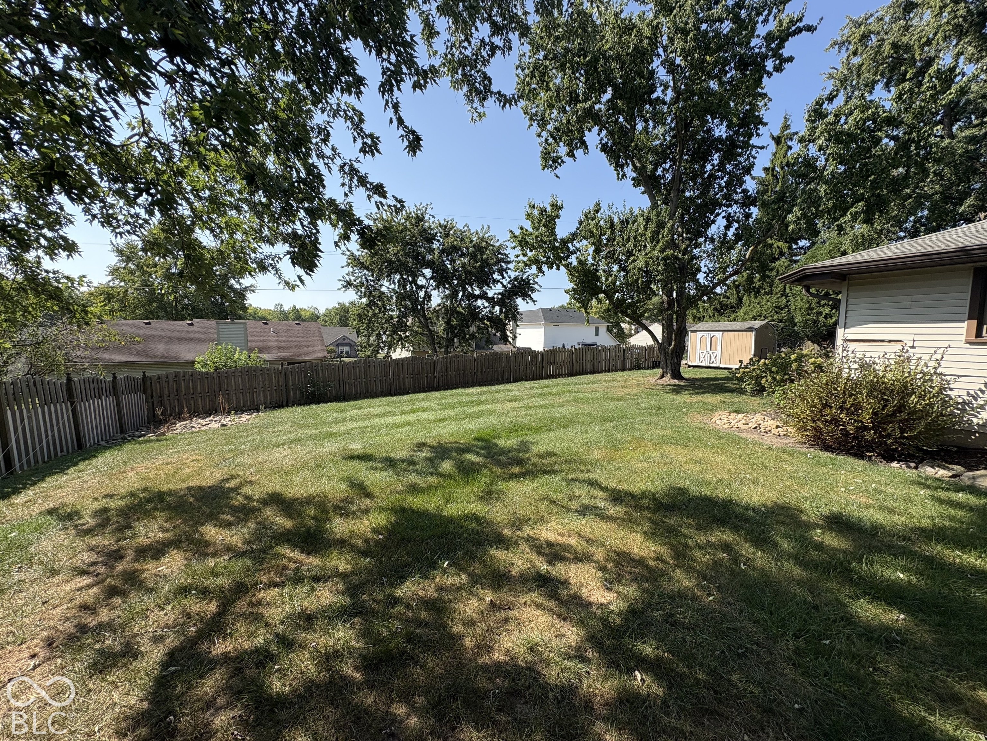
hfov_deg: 102.1
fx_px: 399
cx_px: 494
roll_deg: +0.1
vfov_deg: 85.7
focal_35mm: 14
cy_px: 370
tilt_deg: -5.4
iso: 64
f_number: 2.2
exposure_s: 1/1110
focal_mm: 2.22
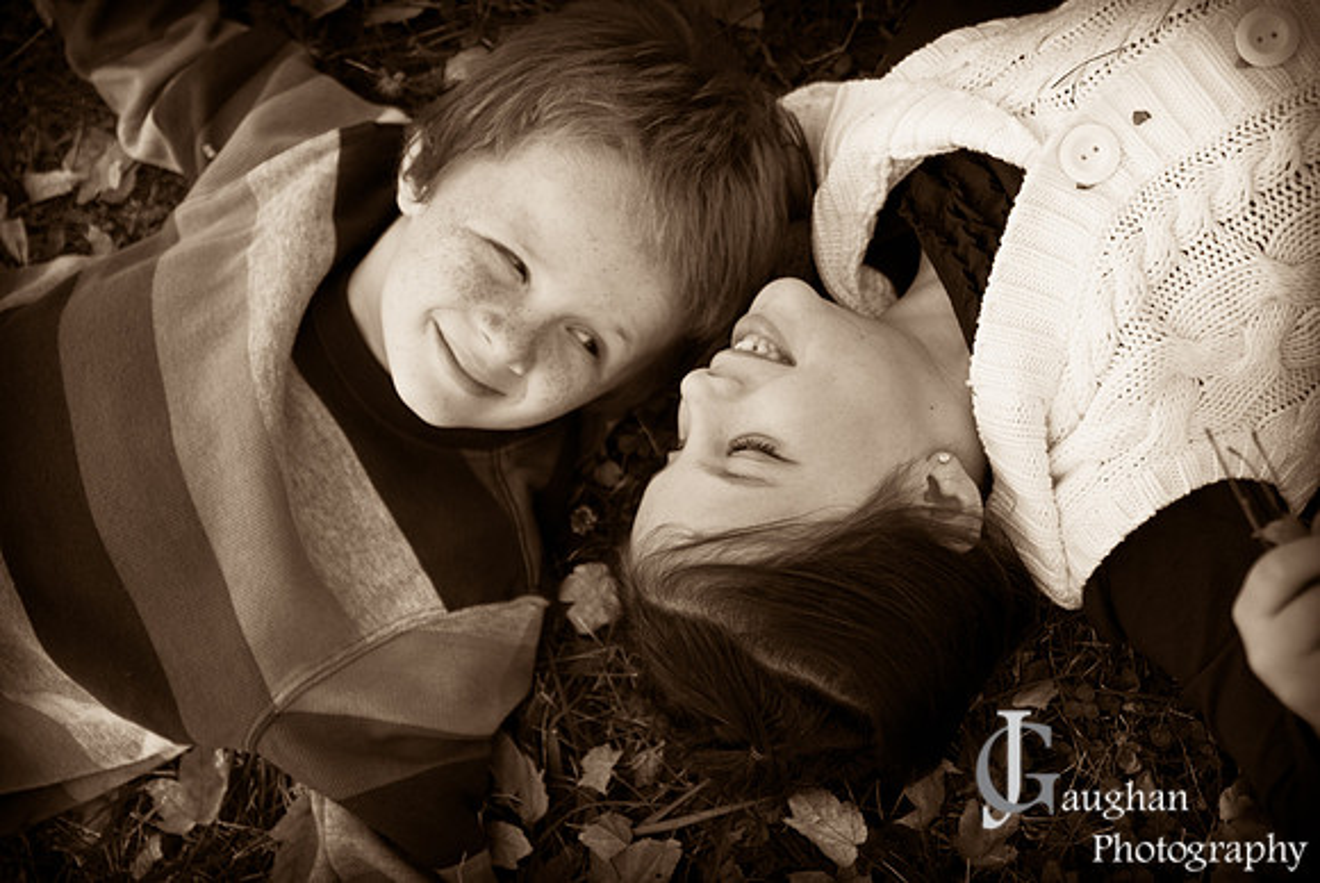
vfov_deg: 21.6
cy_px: 442
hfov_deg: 31.9
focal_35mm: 63
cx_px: 660
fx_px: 2312
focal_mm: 42
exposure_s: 1/400
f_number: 2.8
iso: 250
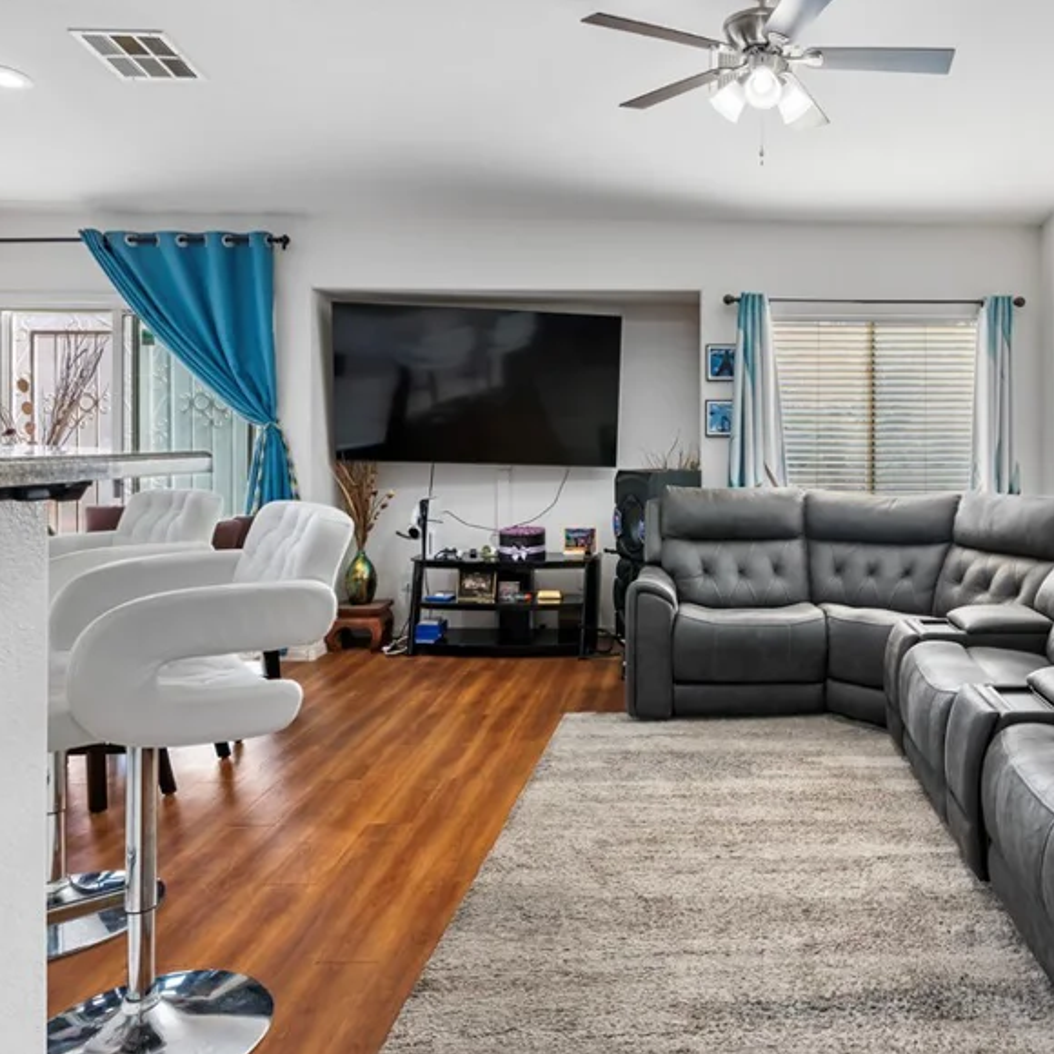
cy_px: 446
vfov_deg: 58.8
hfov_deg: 57.3
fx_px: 930
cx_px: 734
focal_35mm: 27
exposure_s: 1/160
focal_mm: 18
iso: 400
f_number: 8
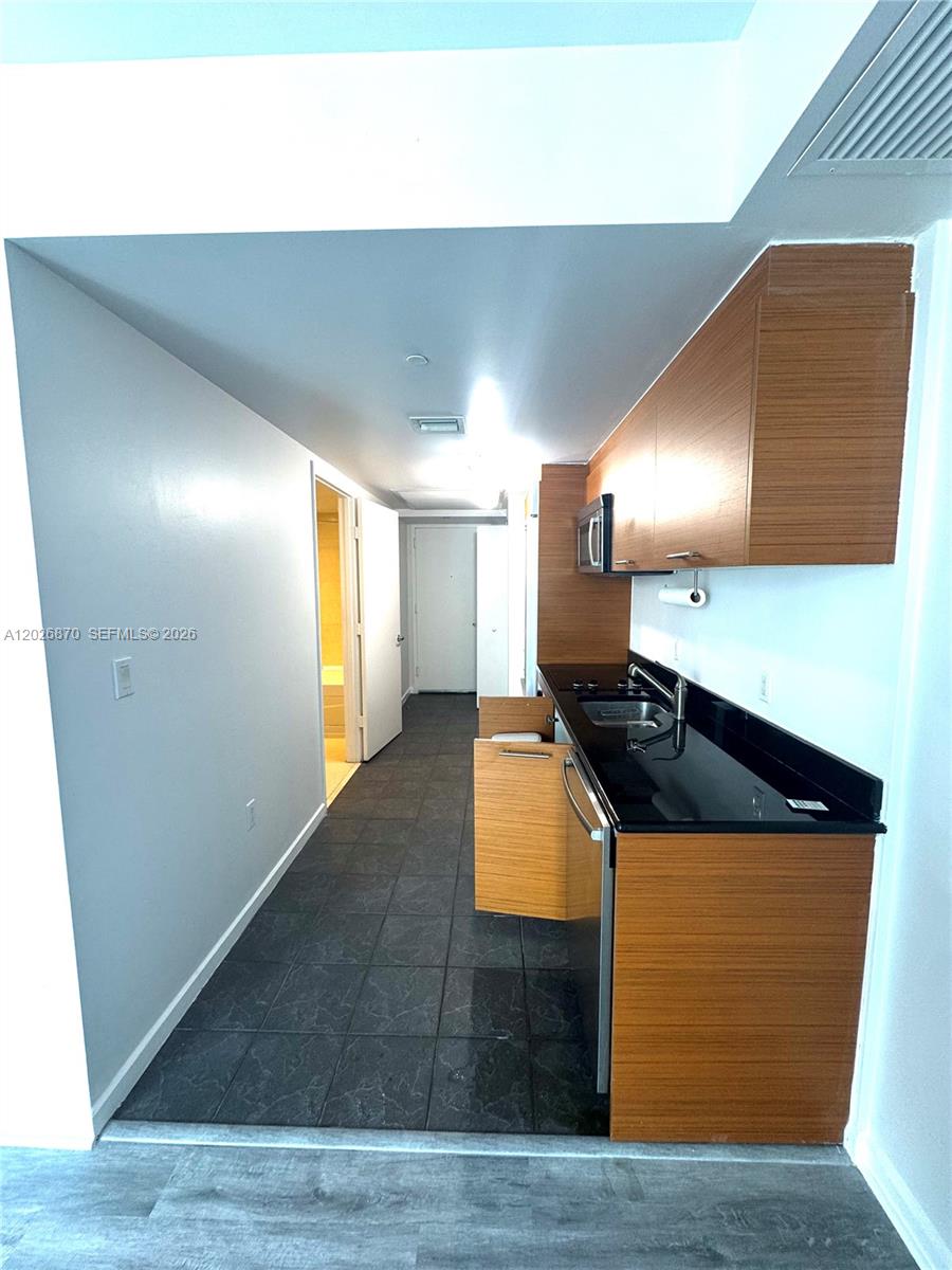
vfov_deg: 102.1
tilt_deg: -6.0
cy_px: 635
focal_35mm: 14
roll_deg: -0.1
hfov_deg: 85.7
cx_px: 476
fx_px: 513
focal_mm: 2.22
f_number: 2.2
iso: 125
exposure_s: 1/120
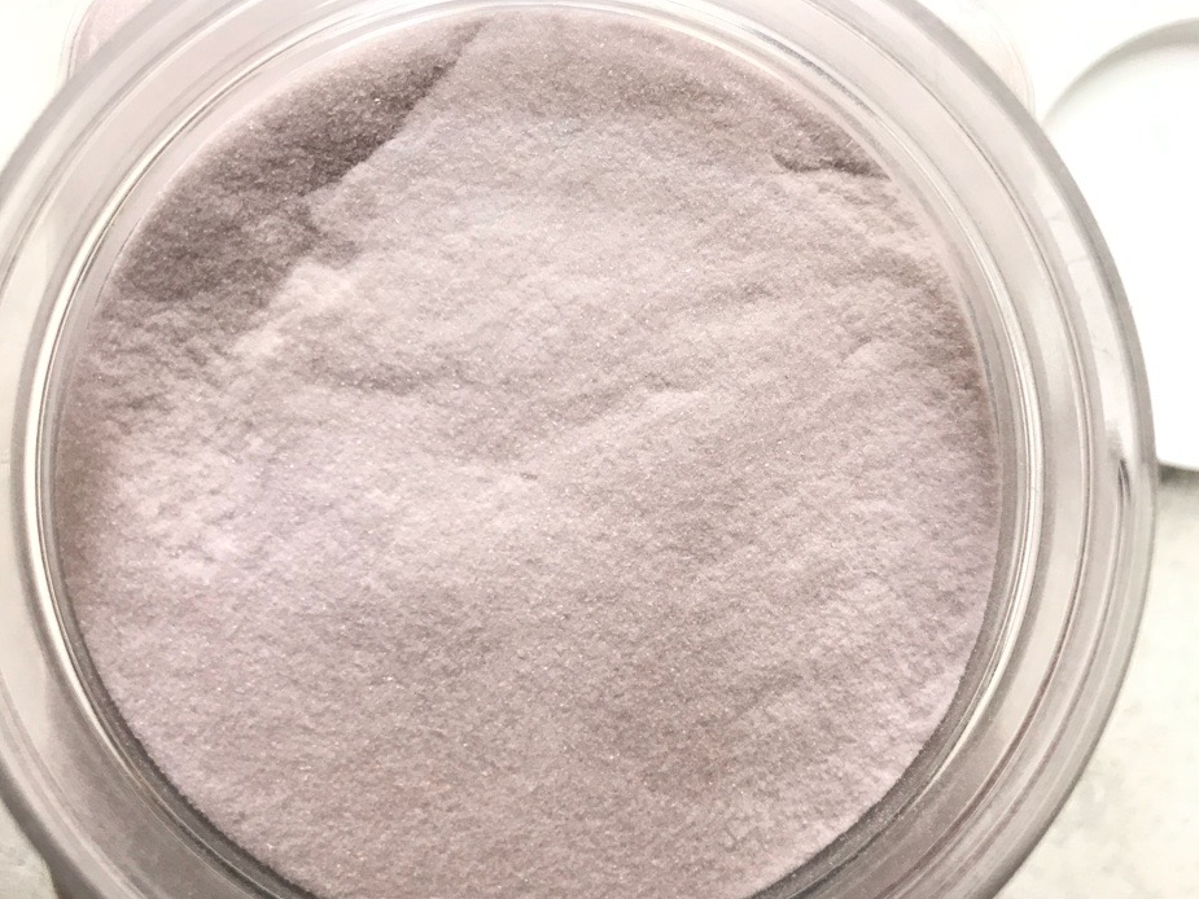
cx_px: 538
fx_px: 1074
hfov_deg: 58.2
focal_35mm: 31
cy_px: 466
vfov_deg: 45.4
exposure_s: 1/40
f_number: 1.8
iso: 25
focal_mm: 3.99
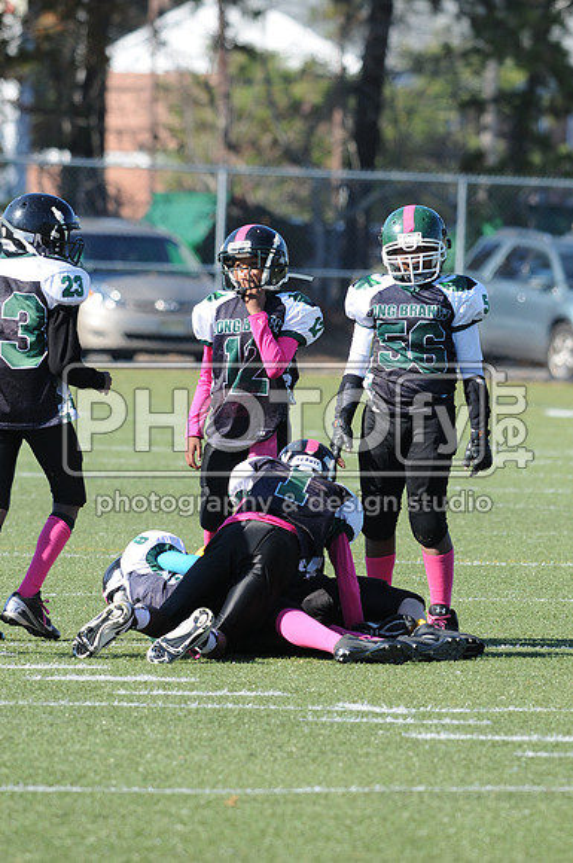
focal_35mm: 450
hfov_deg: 3.0
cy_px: 432
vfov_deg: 4.6
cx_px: 286
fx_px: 10775
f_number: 5.6
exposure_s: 1/500
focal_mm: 300
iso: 200
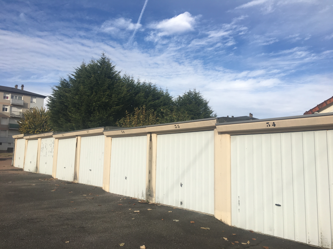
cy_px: 124
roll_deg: -0.7
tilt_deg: +4.5
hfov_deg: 61.7
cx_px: 166
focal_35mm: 29
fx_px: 279
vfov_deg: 48.2
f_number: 2.2
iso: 25
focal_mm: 4.15
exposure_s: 1/1876
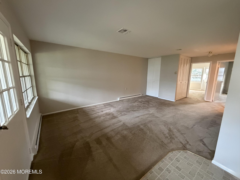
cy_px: 90
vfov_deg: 85.7
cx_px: 120
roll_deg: -0.3
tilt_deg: -10.5
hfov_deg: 102.1
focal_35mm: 14
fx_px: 97
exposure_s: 1/60
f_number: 2.2
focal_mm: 2.22
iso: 800
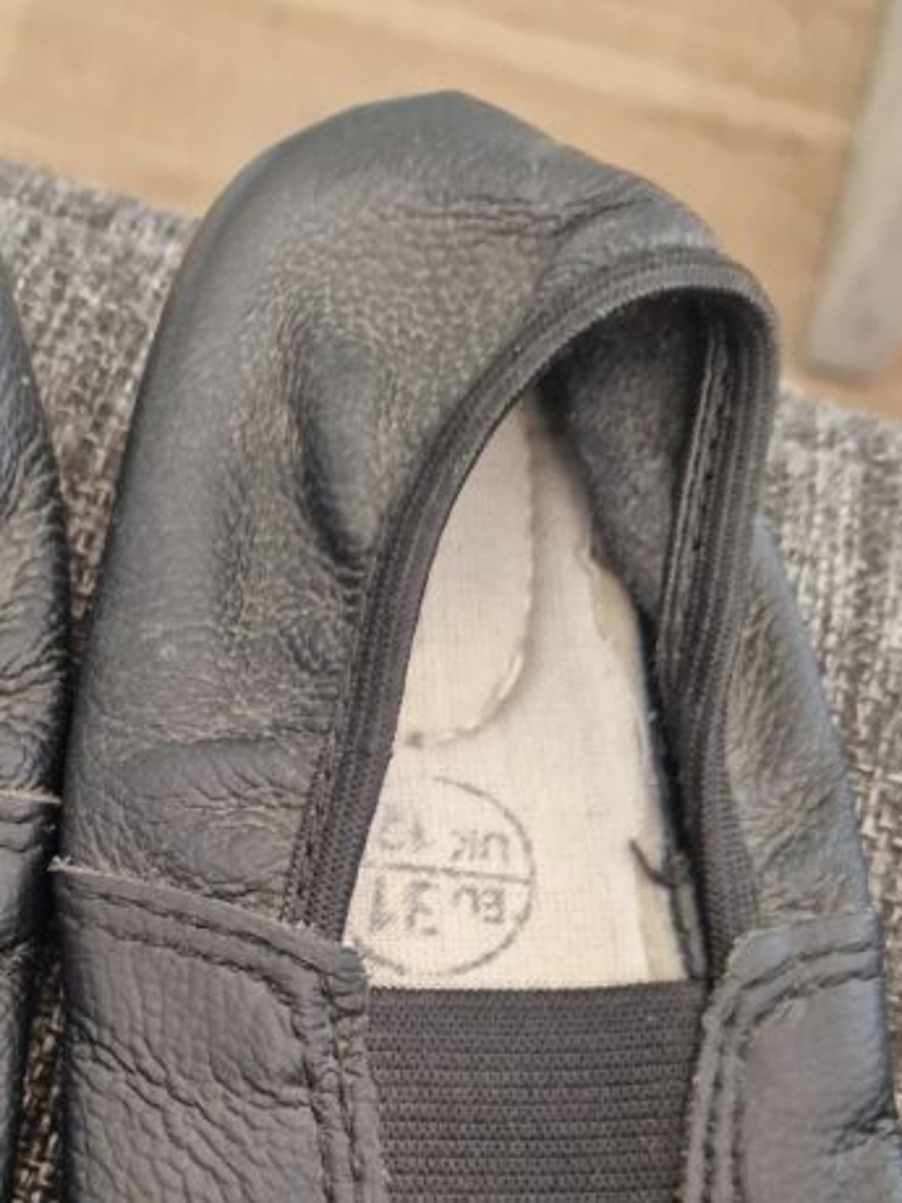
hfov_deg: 28.1
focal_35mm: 50
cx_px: 102
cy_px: 1091
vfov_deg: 35.8
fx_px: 1737
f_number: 1.8
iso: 800
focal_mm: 5.4
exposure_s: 1/120
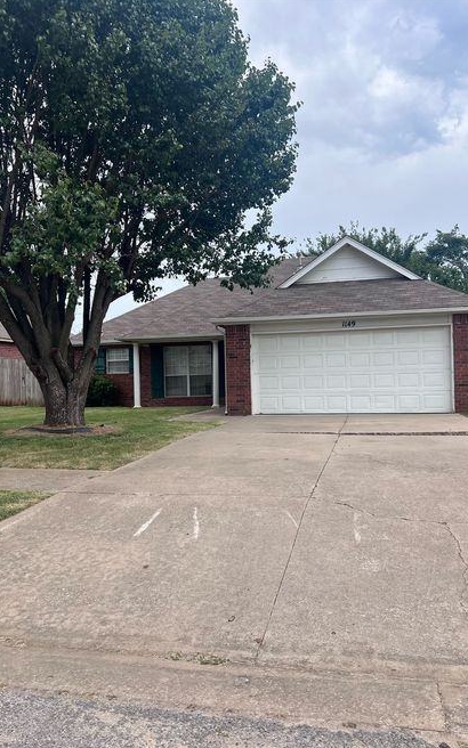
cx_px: 244
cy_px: 375
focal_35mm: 28
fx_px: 571
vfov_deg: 66.5
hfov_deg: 44.5
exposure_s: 1/3356
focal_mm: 5.7
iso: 50
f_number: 1.5
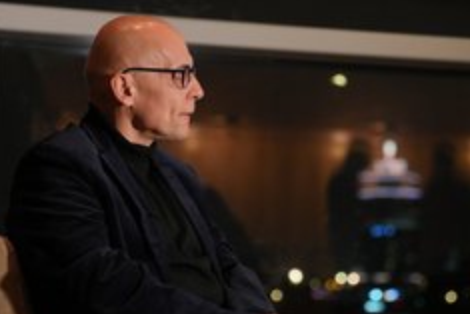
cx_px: 296
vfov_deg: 11.5
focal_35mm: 119
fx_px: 1555
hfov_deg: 17.2
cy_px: 187
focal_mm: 70
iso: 1000
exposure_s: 1/50
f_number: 2.8
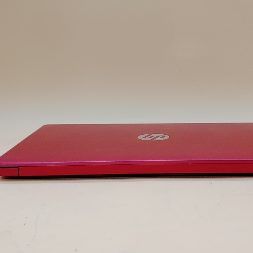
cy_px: 126
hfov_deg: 32.7
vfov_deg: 32.8
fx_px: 430
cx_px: 153
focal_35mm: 52
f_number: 1.8
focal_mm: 4.36
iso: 50
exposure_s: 1/72
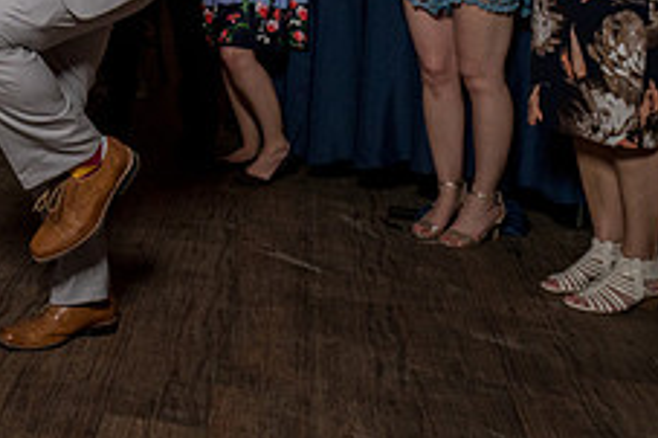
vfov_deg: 18.7
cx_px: -118
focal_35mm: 70
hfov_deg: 26.0
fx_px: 1278
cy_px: -42
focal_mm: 25
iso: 2000
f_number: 5.6
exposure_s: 1/200
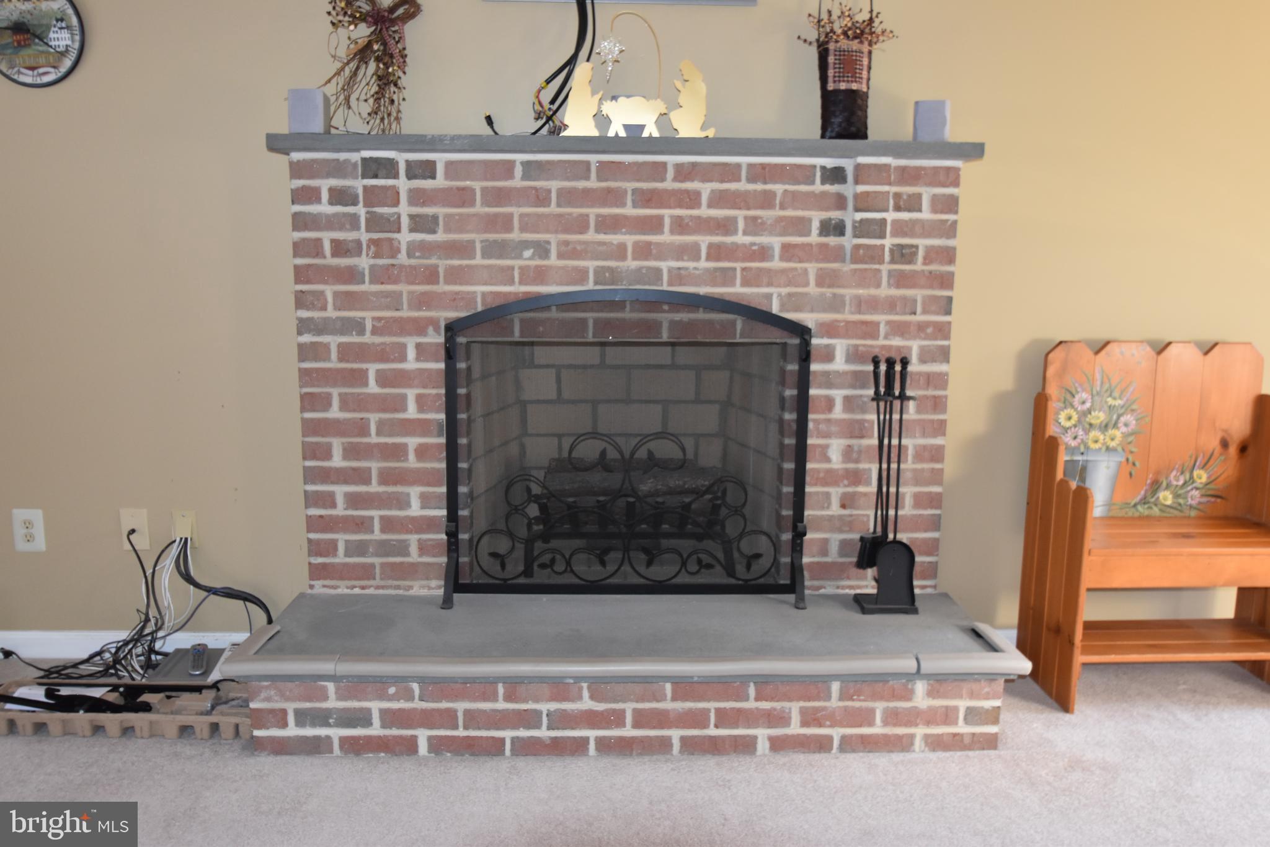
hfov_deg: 64.6
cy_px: 424
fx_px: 1005
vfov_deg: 45.7
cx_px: 635
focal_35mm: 28
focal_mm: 19
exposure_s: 1/80
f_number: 4.5
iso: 800
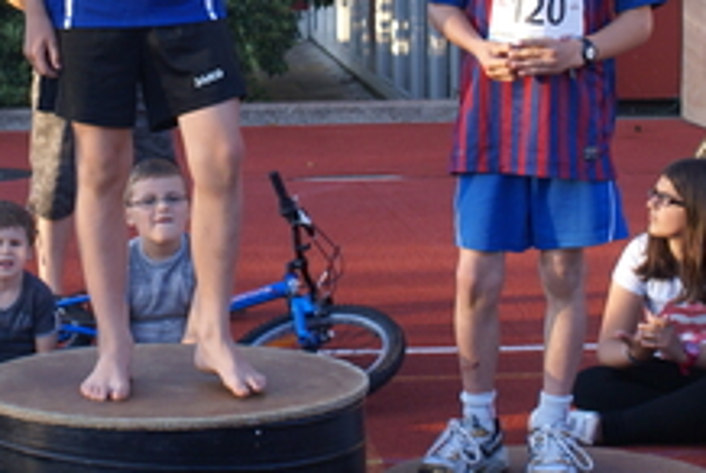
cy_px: -73
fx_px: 2558
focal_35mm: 130
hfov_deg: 15.7
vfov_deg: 10.4
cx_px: 188
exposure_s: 1/125
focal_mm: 35
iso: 250
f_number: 5.6
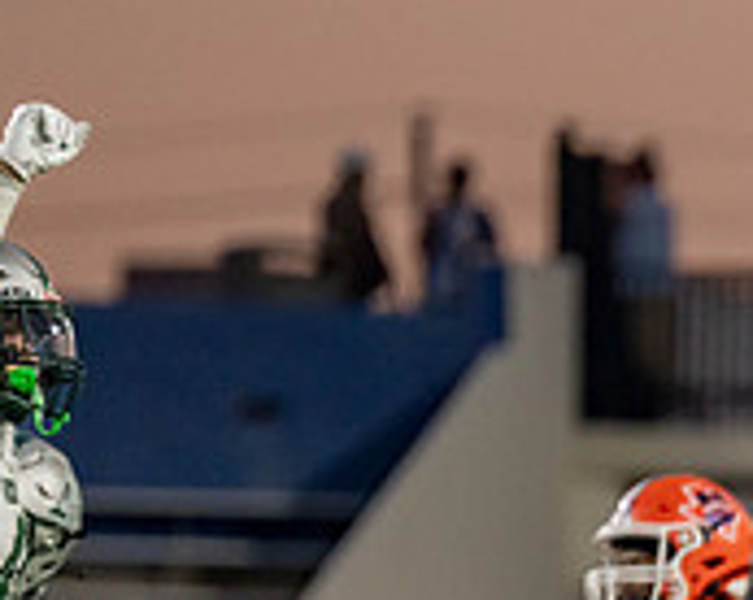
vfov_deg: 1.8
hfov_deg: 2.3
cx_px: 1247
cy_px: 868
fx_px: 19100
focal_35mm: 858
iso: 2000
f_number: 2.8
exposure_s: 1/2000
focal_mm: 200
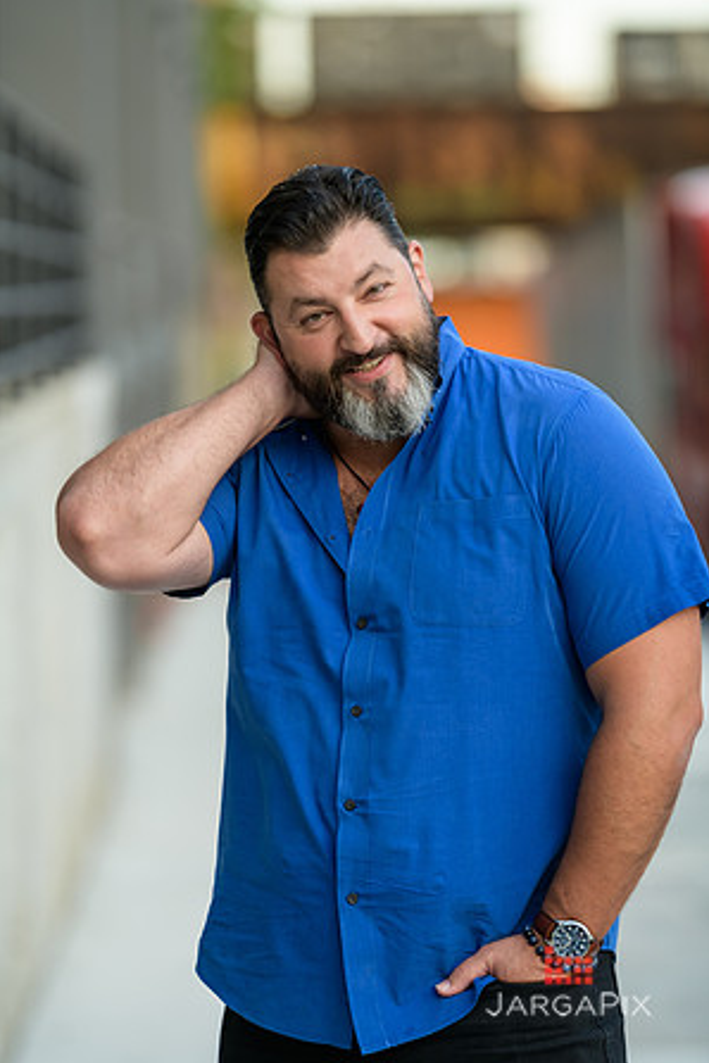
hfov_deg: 10.1
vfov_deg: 15.1
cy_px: 533
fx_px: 4017
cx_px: 354
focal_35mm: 136
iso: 200
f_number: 2
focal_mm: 135
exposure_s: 1/250
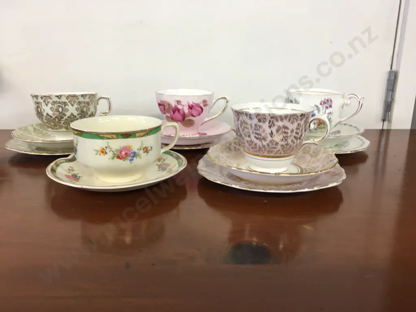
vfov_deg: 48.2
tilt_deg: -14.2
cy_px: 156
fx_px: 349
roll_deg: -0.3
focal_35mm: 29
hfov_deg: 61.7
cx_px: 208
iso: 40
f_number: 2.2
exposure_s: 1/17
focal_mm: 4.15
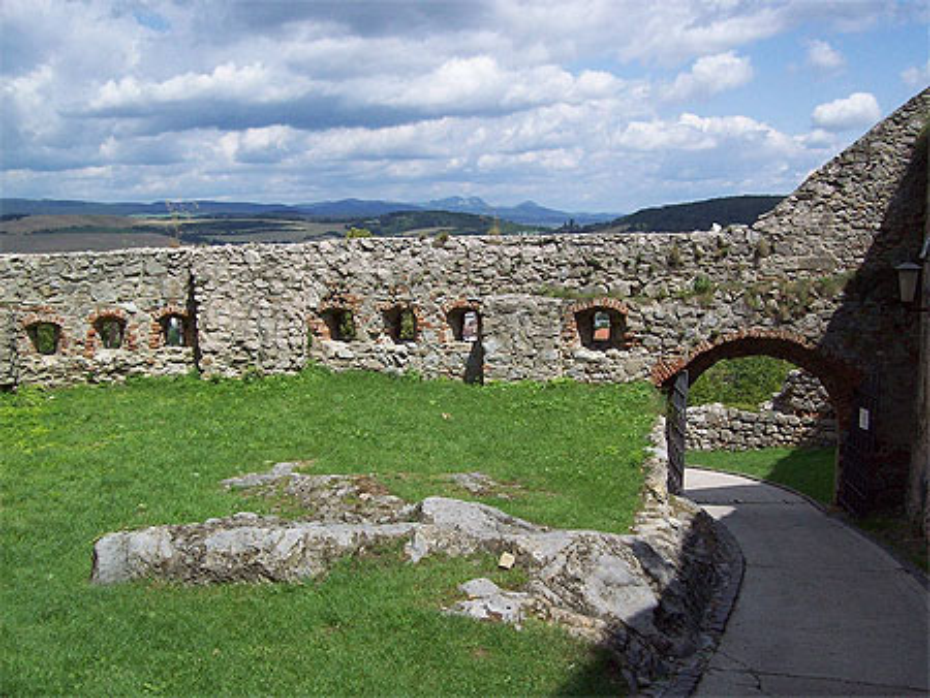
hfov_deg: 51.3
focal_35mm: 36
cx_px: 465
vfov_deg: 39.7
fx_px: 968
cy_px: 349
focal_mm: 6
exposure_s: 1/695
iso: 80
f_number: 4.8
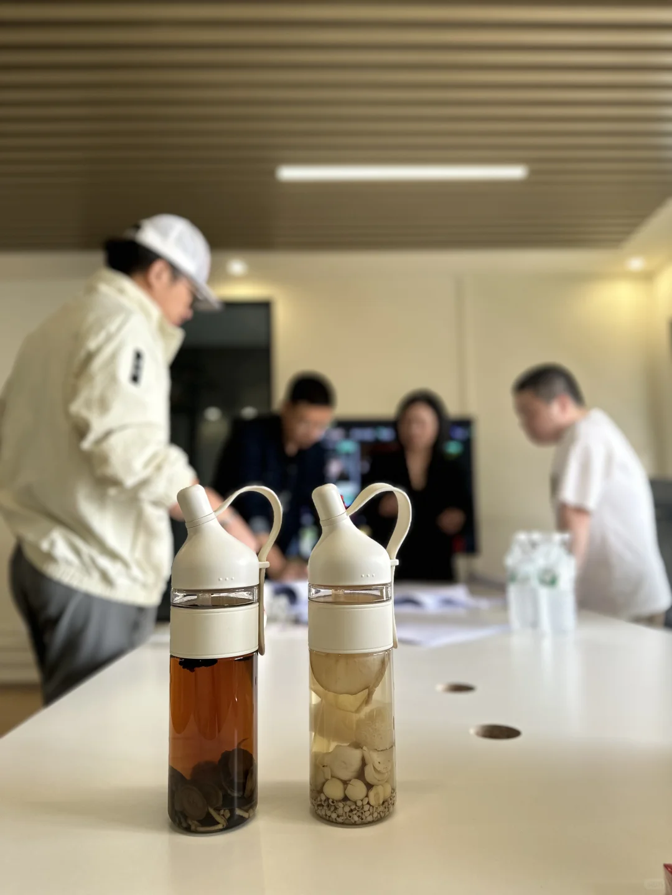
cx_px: 336
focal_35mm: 24
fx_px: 621
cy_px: 448
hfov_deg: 56.8
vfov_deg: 71.6
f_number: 1.78
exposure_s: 1/121
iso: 100
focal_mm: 6.86
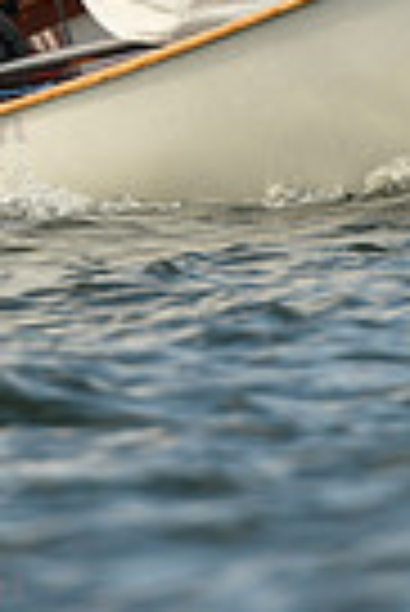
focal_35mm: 2553
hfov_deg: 0.5
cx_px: 261
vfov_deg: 0.8
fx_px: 43500
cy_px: -106
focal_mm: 600
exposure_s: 1/2000
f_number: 4.5
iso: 250
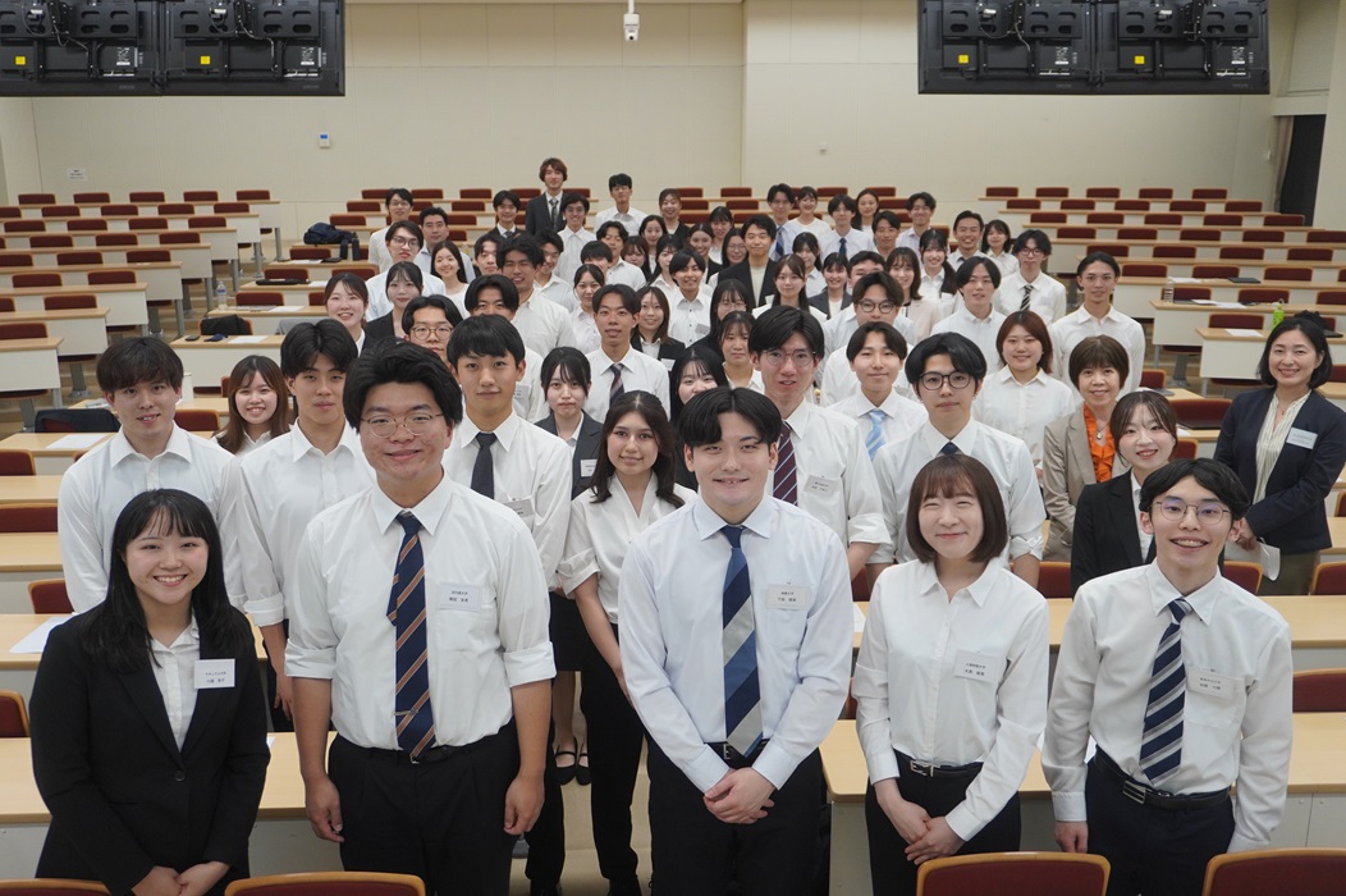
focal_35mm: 32
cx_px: 673
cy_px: 448
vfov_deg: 41.7
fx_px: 1177
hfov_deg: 59.5
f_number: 4
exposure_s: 1/160
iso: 640
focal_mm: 21
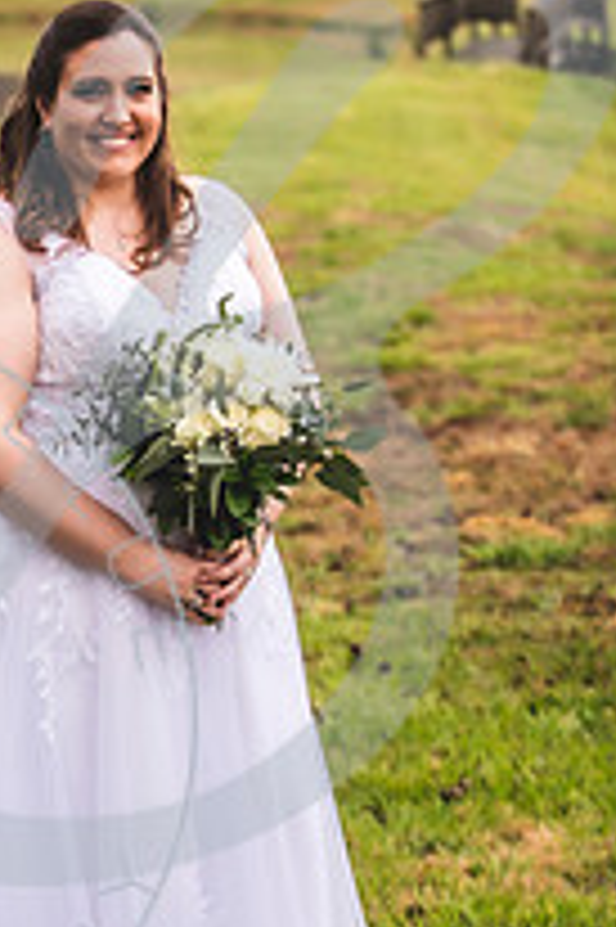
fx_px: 3933
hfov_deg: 8.9
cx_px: -18
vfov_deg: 13.4
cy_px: 378
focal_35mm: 153
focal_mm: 70
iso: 320
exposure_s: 1/320
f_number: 2.8
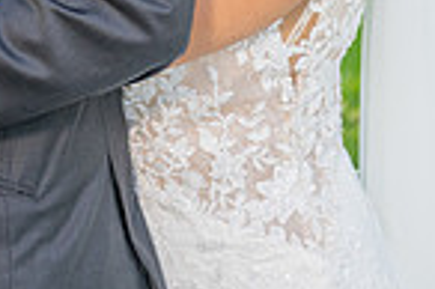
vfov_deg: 6.7
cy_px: -222
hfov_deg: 10.2
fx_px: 2402
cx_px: -63
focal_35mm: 199
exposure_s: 1/200
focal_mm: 50
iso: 200
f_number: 3.5
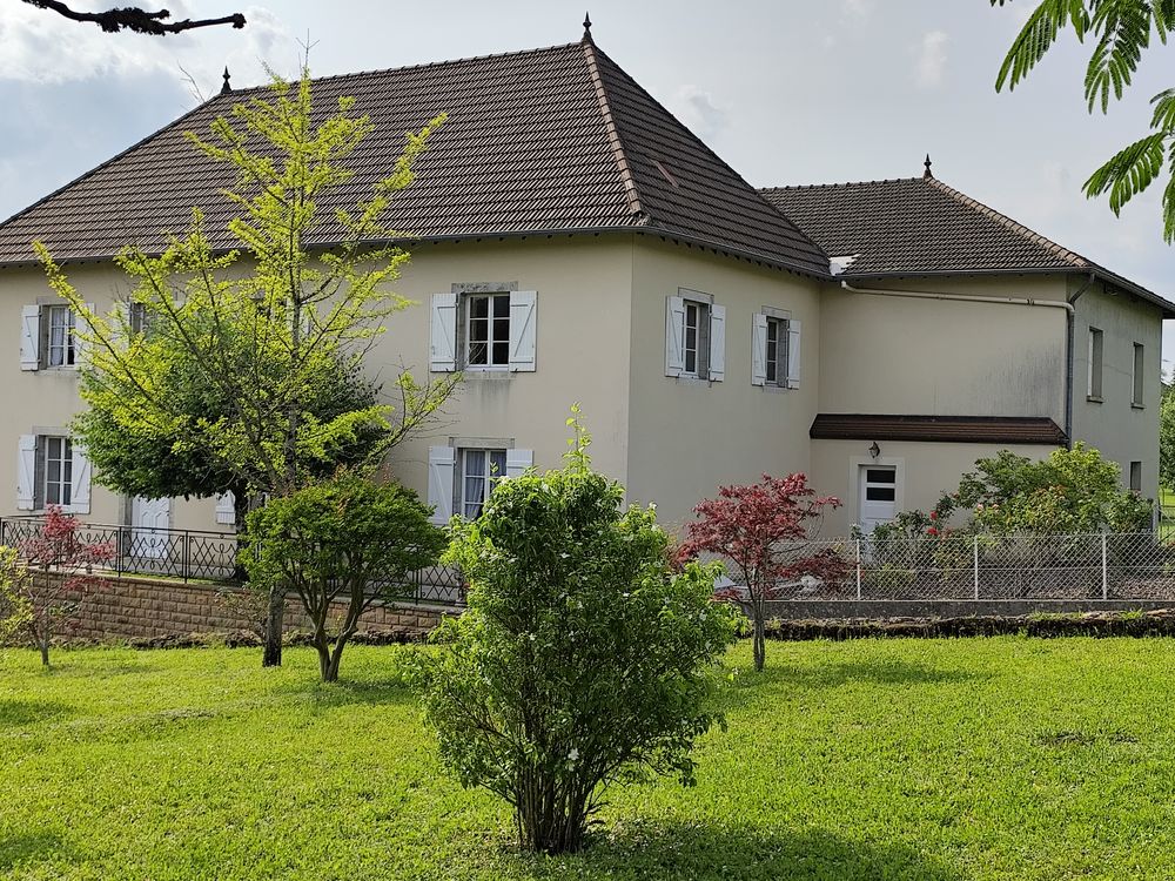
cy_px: 440
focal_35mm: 42
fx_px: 1426
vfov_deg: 34.3
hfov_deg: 44.8
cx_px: 588
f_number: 1.65
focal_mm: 6.19
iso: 50
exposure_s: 1/1997
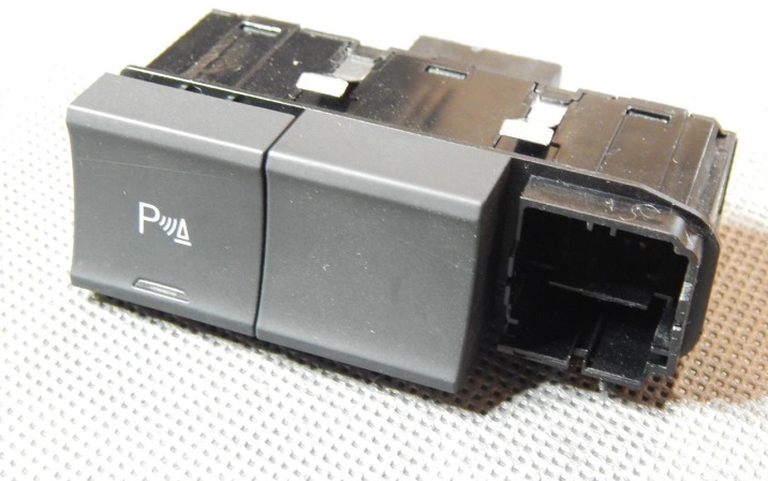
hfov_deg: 31.5
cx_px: 385
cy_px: 244
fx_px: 1361
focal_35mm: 65
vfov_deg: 20.0
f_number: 4
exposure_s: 1/8
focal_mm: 10.9
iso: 800
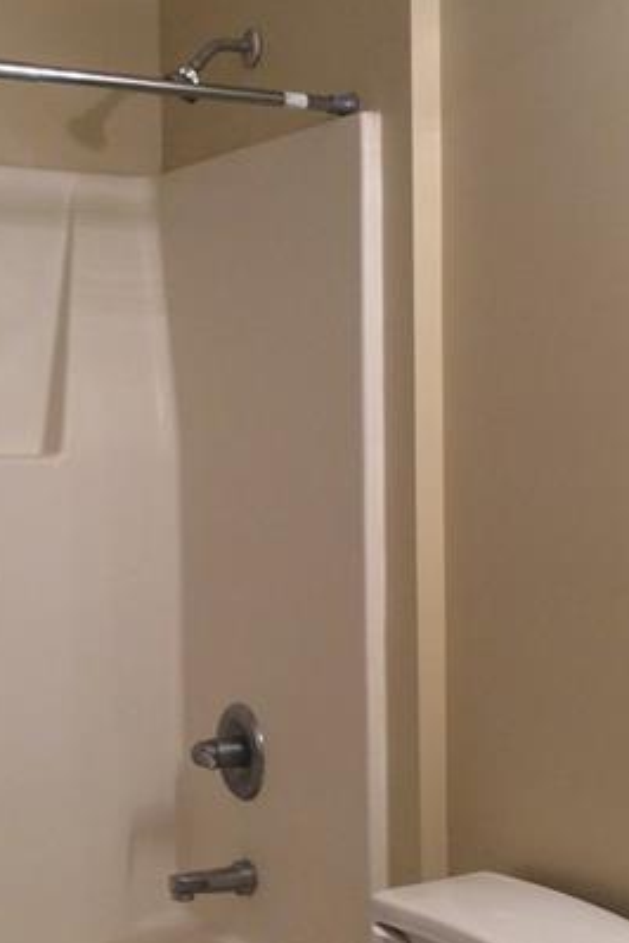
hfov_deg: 21.2
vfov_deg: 31.2
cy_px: 619
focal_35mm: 64
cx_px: 398
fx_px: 1677
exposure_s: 1/24
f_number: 2.4
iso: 40
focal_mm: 3.3
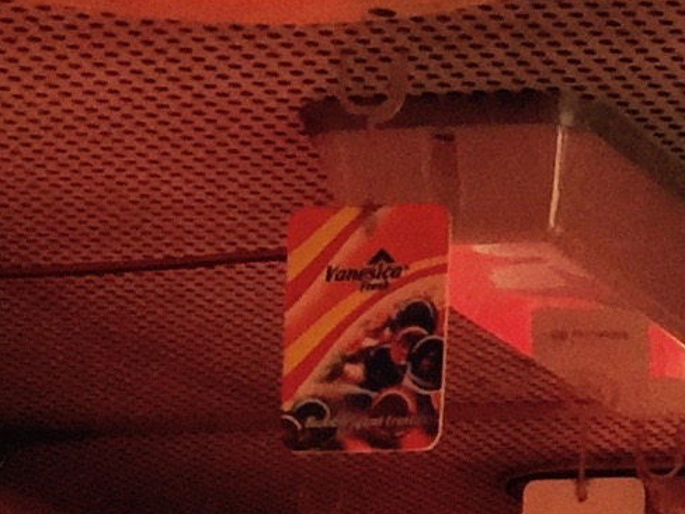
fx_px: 3839
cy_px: 1069
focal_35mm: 194
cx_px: 1068
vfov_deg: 7.3
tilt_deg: +3.2
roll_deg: -2.0
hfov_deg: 9.8
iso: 100
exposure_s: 1/15
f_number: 2.2
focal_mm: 4.15
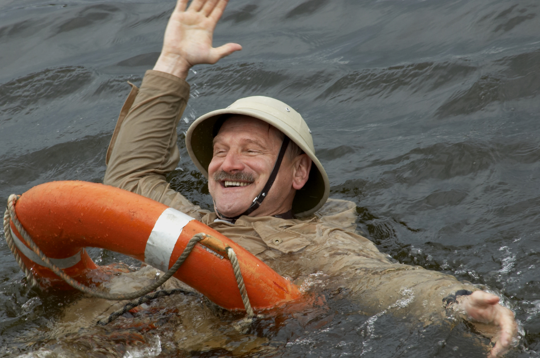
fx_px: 3475
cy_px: 190
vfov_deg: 5.9
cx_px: 226
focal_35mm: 232
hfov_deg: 8.9
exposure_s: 1/160
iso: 400
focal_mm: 120
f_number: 13
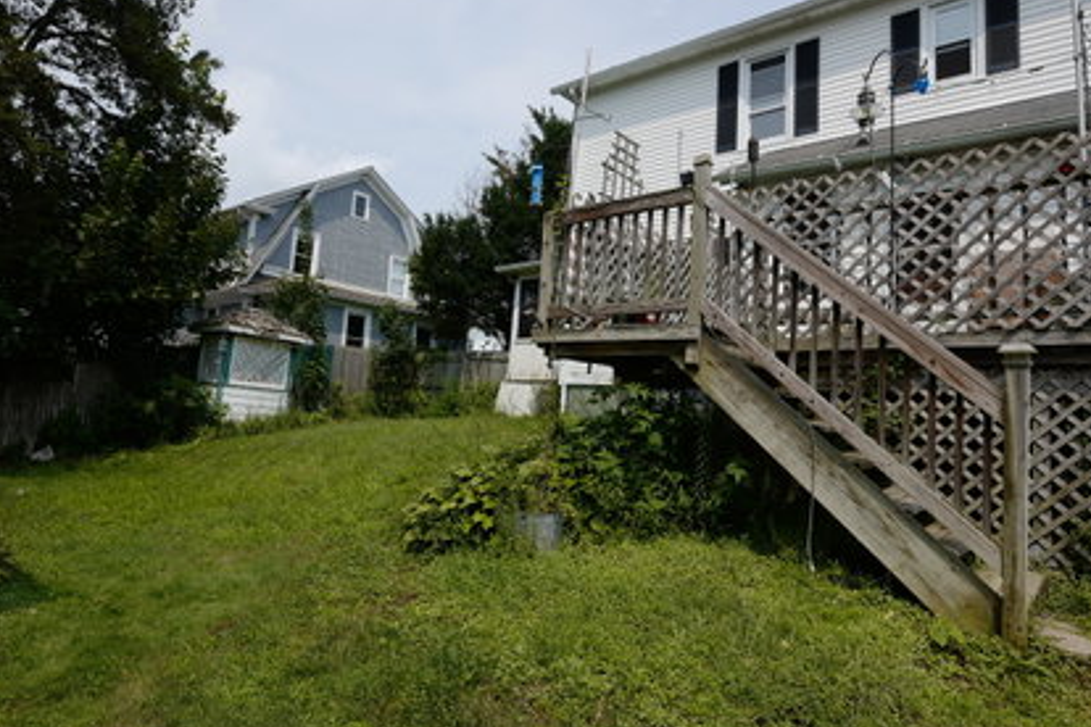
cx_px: 501
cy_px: 346
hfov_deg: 81.0
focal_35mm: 21
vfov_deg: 59.5
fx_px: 636
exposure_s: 1/640
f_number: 4
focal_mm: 11
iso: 100
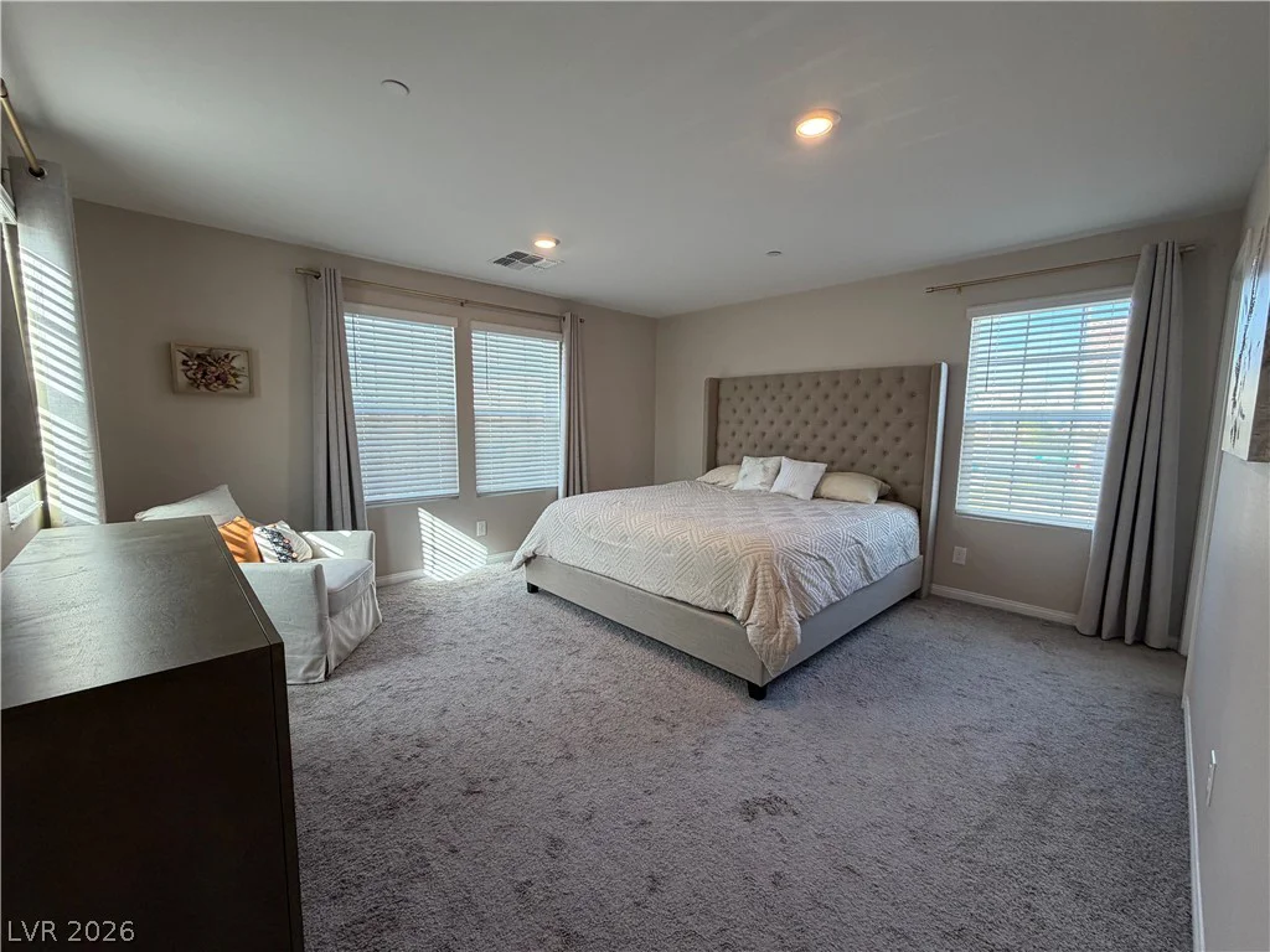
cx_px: 635
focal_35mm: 14
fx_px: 514
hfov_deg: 102.1
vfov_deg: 85.7
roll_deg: +0.1
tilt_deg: -6.2
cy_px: 476
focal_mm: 2.22
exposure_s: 1/120
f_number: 2.2
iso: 125
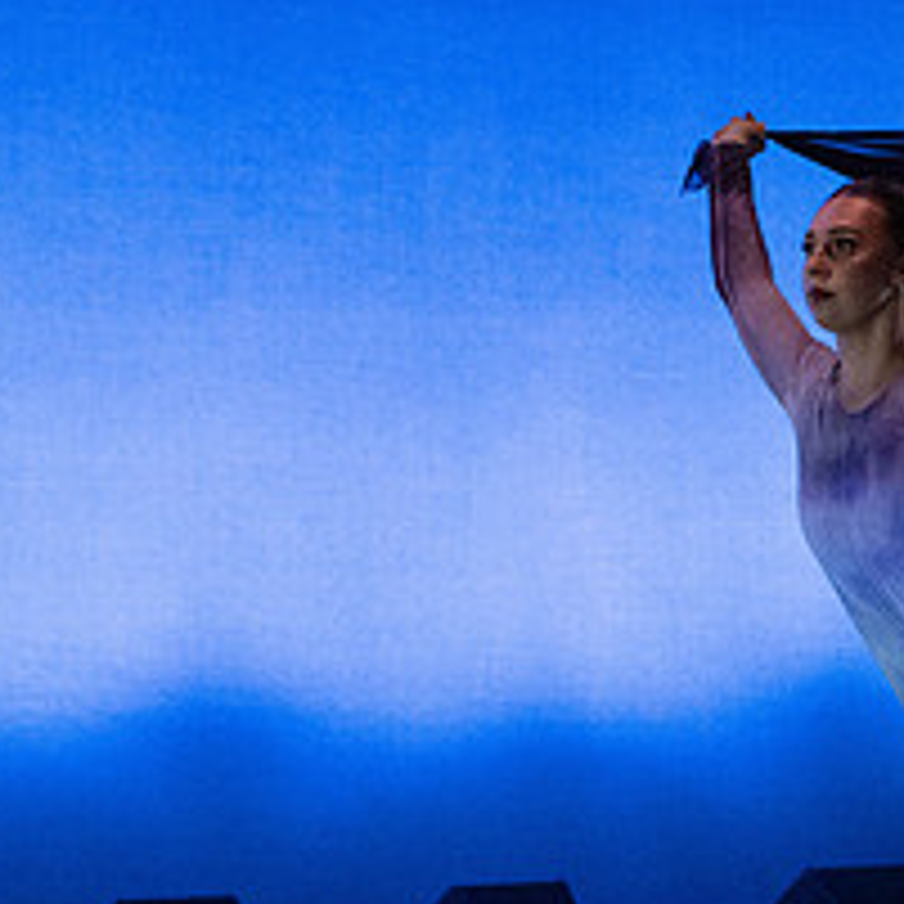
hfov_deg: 5.7
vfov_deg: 5.7
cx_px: 1120
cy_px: 420
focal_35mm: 308
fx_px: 9100
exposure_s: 1/250
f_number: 2.8
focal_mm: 93
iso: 5000
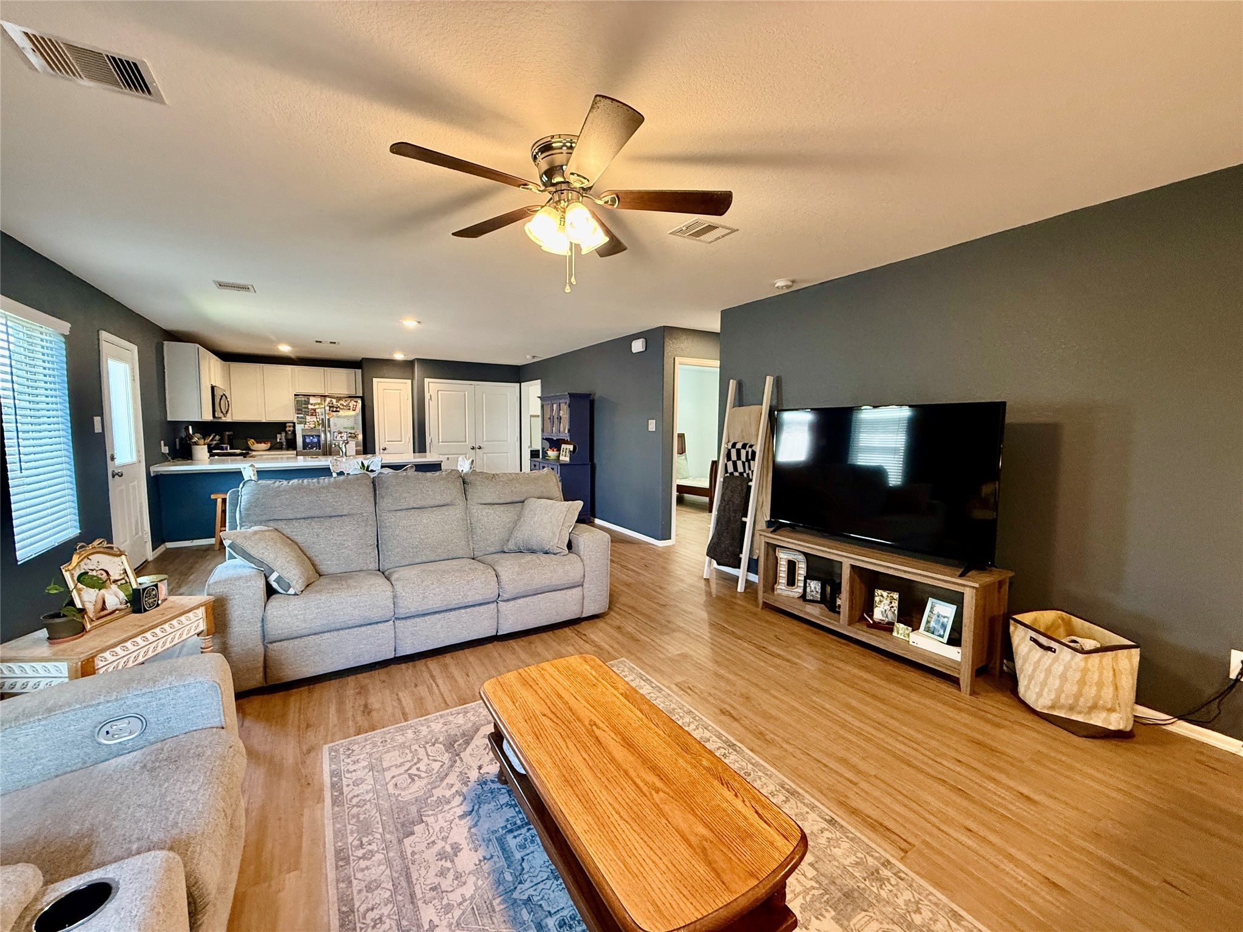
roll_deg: -0.8
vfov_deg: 85.7
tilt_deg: -5.0
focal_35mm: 14
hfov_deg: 102.1
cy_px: 466
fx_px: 503
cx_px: 622
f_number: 2.2
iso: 320
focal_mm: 2.22
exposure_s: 1/60
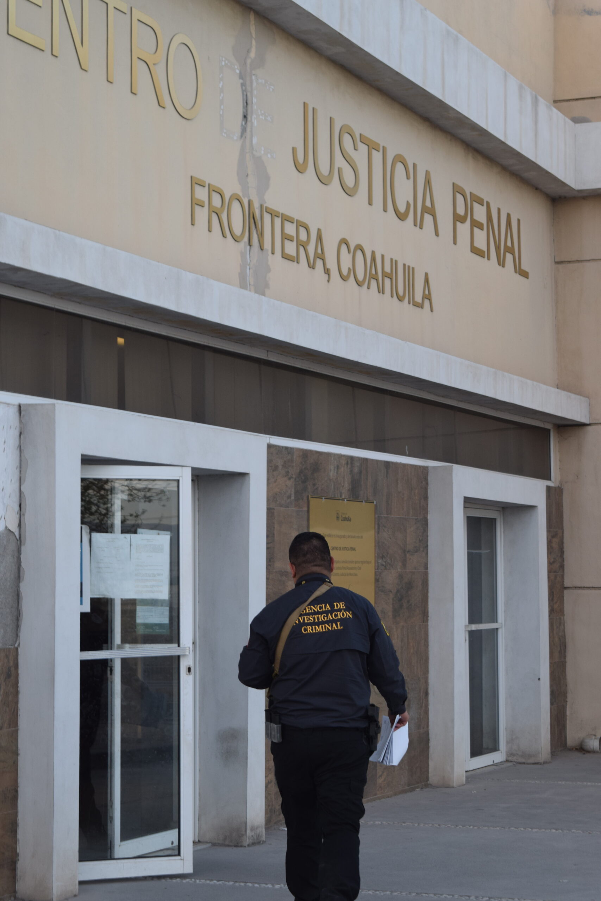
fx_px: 2065
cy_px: 450
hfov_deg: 16.6
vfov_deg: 24.6
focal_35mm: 82
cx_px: 300
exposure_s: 1/200
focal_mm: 55
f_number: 7.1
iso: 400
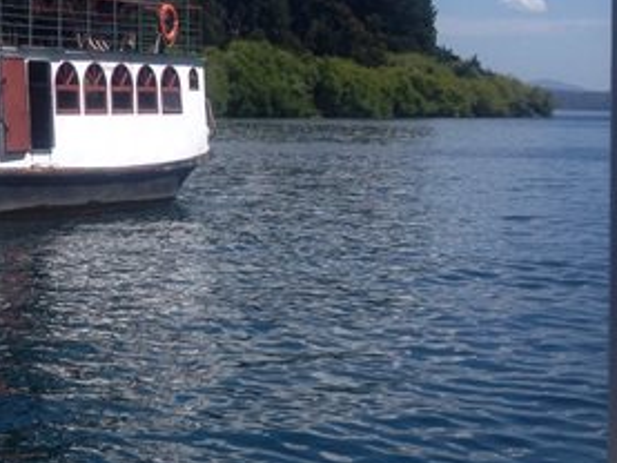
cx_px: -76
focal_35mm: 101
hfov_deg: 18.6
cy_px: 165
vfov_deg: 14.6
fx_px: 1801
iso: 50
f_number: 2.4
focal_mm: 4.28
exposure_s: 1/2208
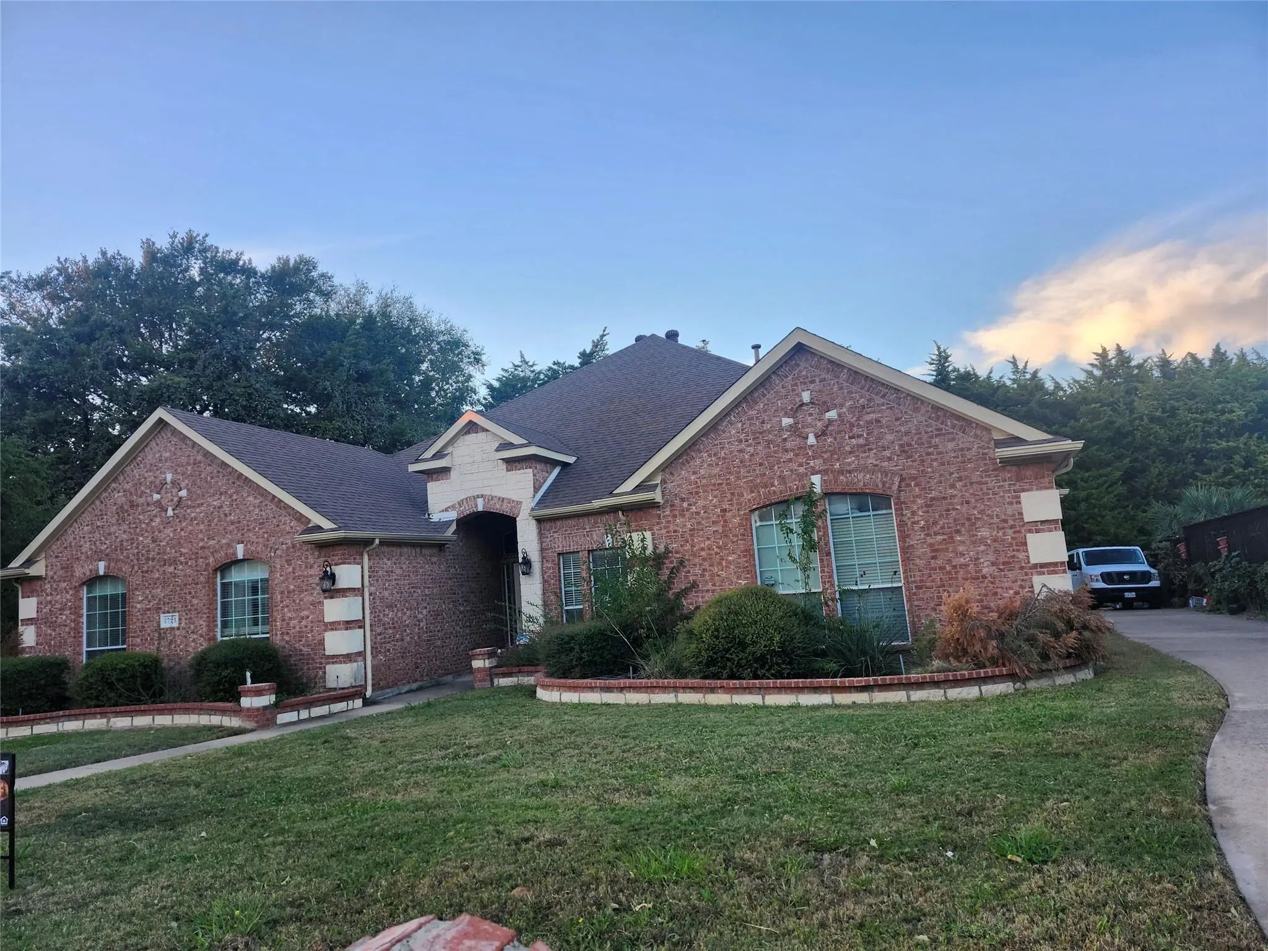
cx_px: 634
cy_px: 476
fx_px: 843
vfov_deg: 58.9
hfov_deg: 73.9
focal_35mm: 23
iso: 64
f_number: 1.8
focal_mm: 5.54
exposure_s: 1/180
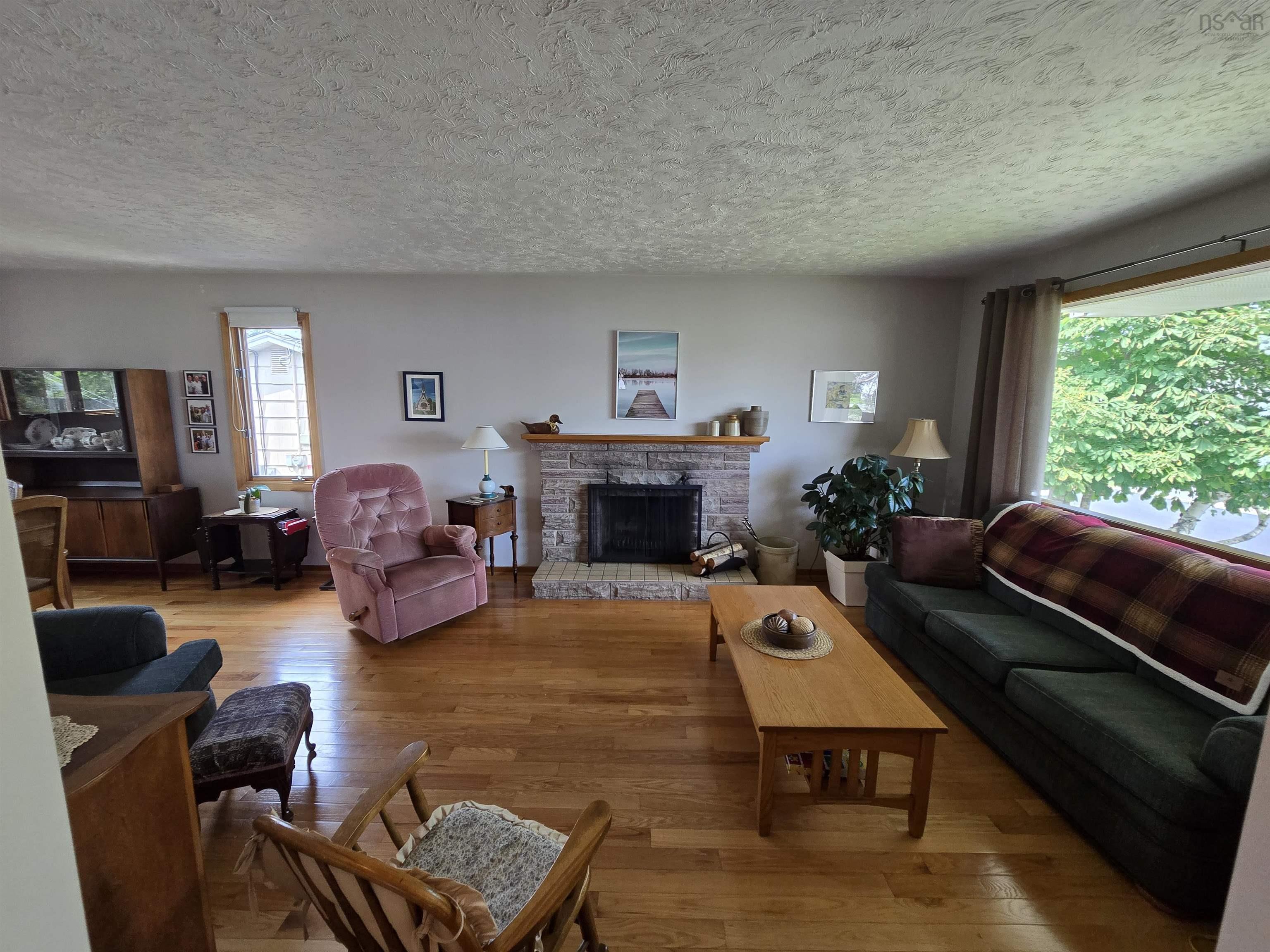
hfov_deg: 106.2
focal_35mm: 13
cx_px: 635
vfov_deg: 89.9
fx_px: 477
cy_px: 476
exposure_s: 1/60
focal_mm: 2.2
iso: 200
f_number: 2.2
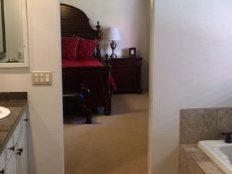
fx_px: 369
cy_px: 91
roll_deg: +1.0
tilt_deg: -9.7
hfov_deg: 34.9
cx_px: 106
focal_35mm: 55
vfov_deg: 26.6
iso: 50
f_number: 2.2
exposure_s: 1/15
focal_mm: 4.15
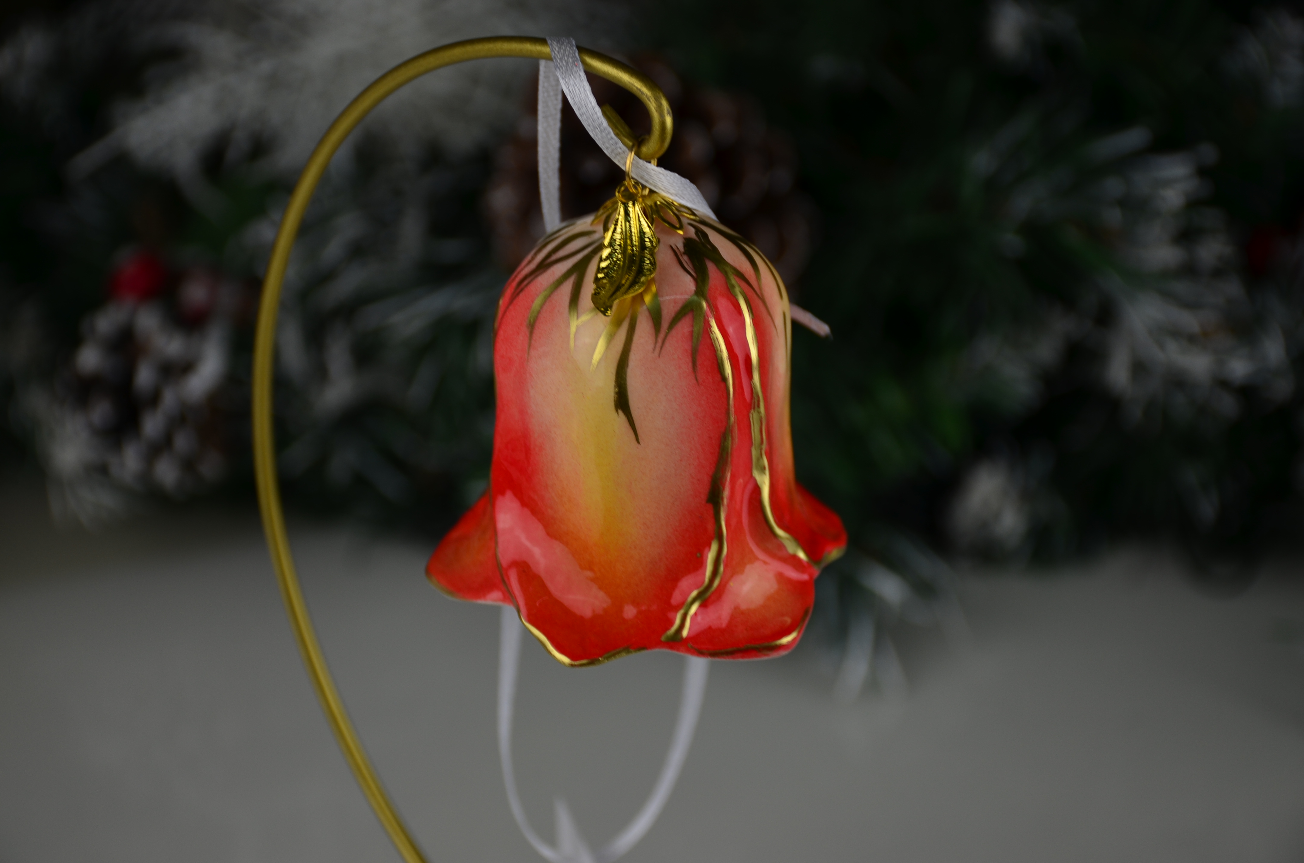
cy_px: 432
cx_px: 652
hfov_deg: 22.7
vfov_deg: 15.1
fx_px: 3253
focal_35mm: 90
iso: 100
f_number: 5.6
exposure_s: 1/60
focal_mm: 60
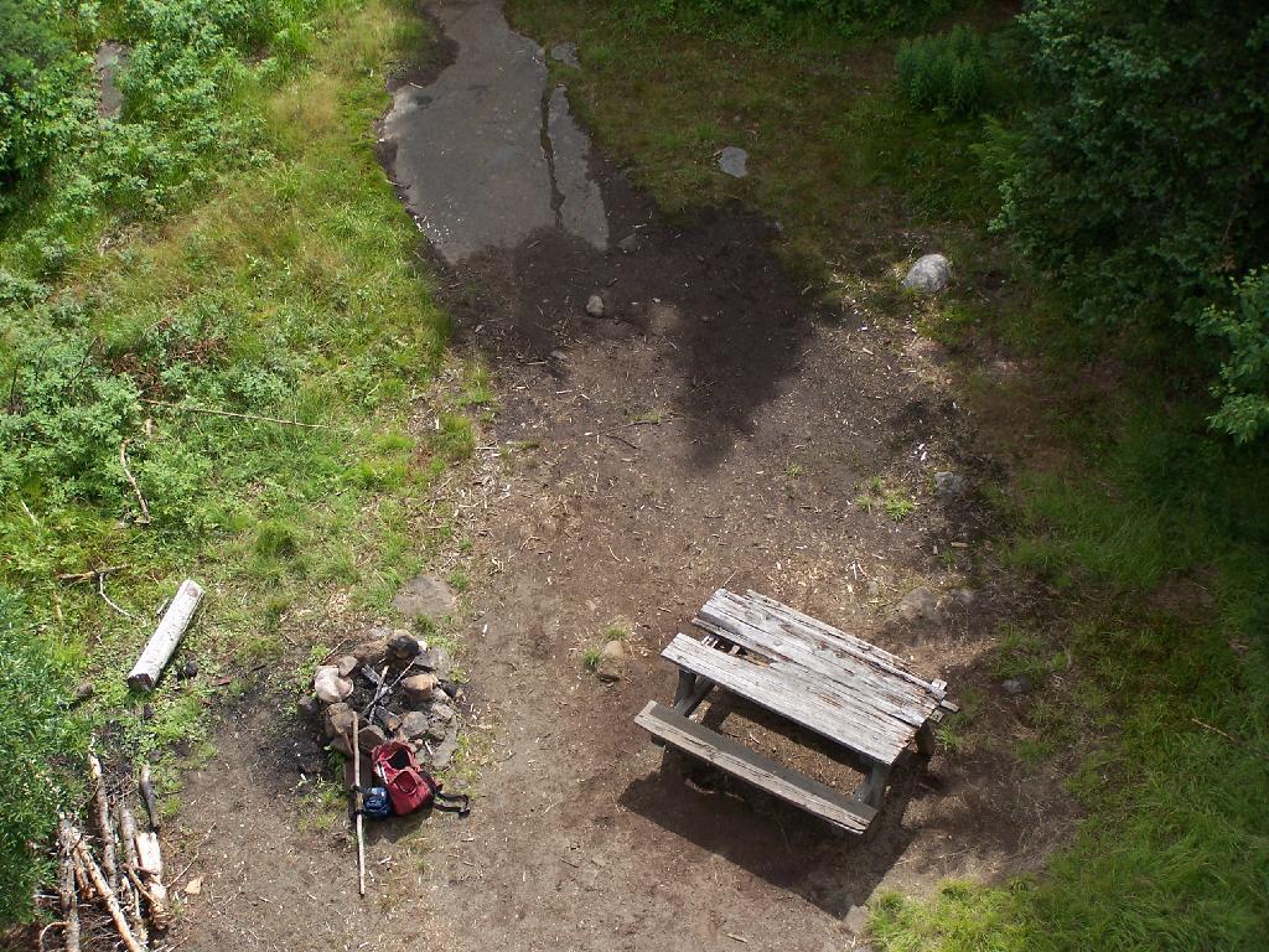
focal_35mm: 75
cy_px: 476
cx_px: 634
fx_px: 2749
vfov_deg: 19.6
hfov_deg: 26.0
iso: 80
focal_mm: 12.4
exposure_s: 1/500
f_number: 3.2
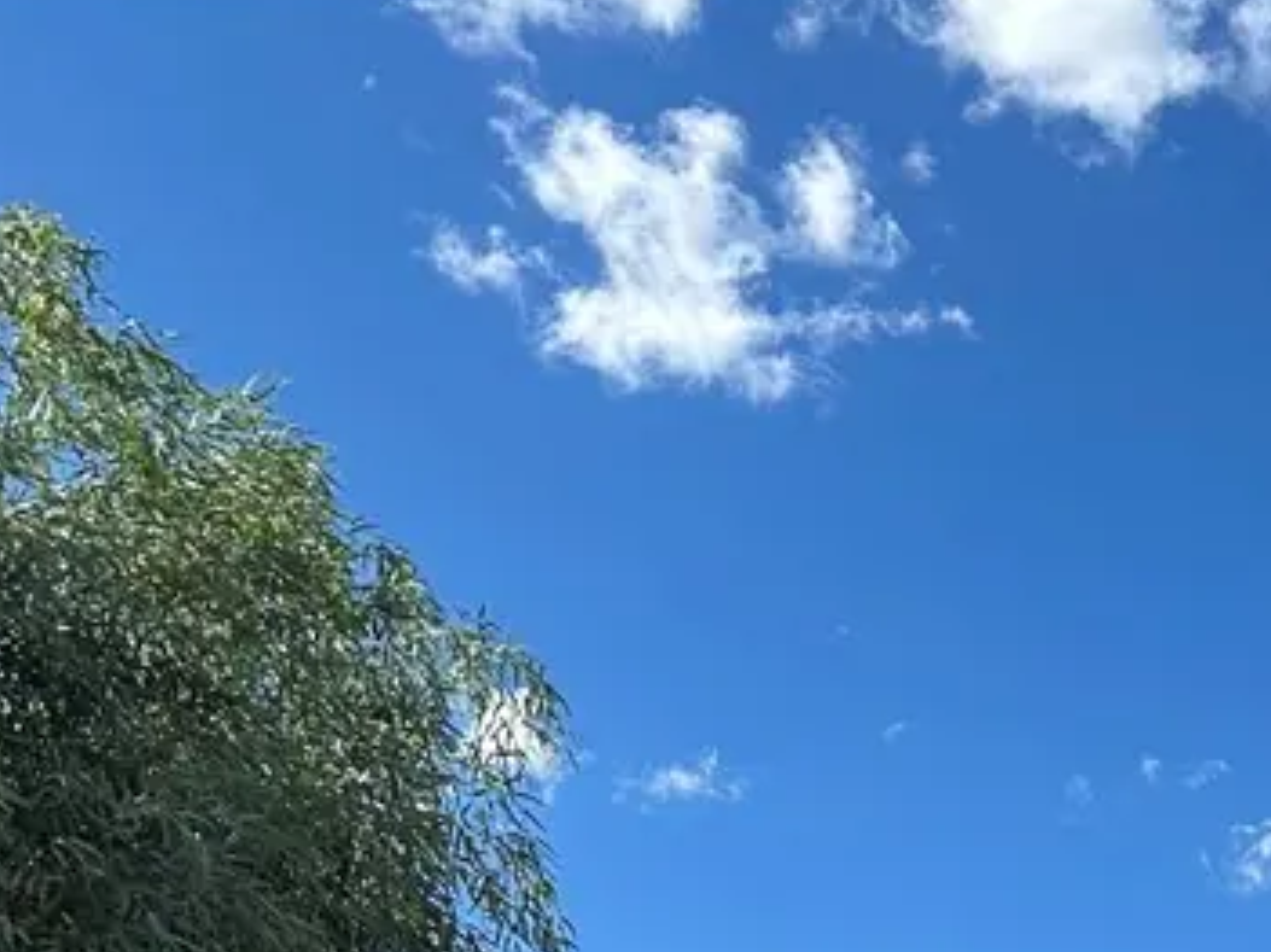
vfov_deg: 18.8
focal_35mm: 70
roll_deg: -0.4
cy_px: 1368
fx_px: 2569
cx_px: 1423
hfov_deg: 25.6
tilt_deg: +10.3
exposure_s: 1/2967
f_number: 1.78
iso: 80
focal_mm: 6.86
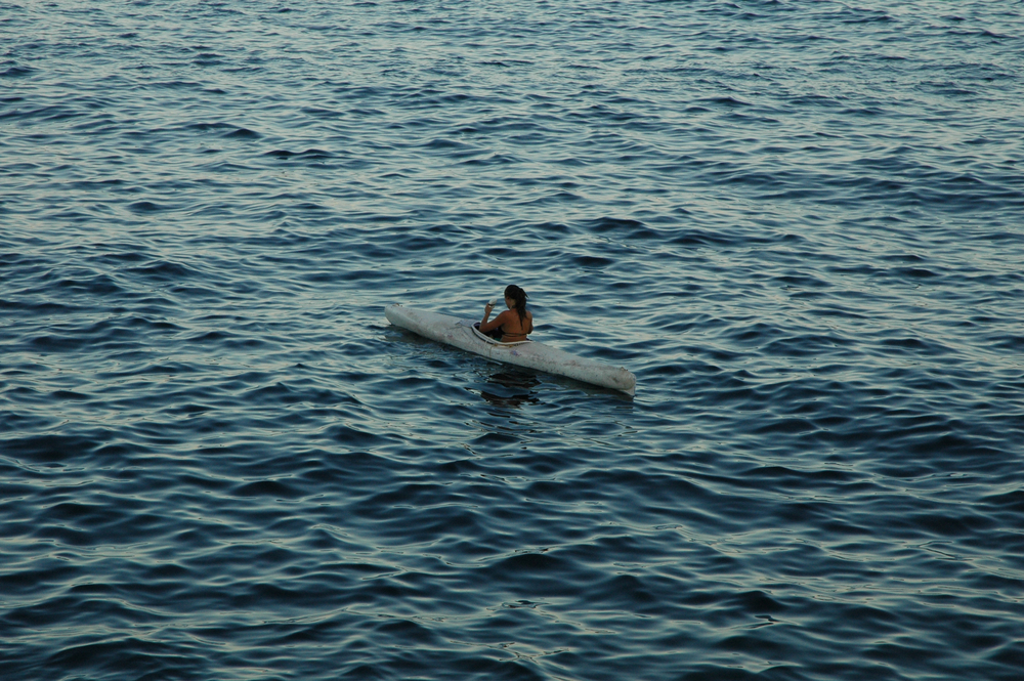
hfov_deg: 19.5
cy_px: 340
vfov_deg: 13.0
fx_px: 2984
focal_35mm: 105
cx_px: 512
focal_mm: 70
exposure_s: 1/320
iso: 400
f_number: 9
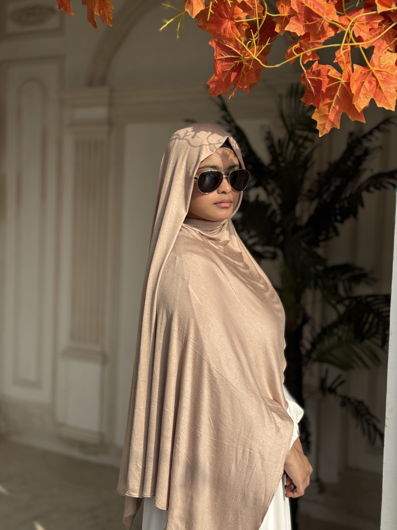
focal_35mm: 48
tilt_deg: -3.1
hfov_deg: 30.3
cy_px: 265
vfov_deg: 39.7
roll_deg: -2.3
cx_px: 198
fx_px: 734
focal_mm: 6.76
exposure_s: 1/2415
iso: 64
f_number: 1.78
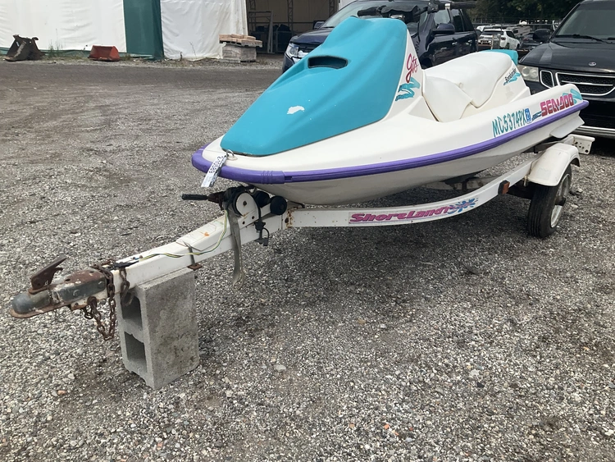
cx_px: 308
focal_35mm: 29
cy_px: 231
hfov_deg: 61.6
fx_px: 515
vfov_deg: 48.3
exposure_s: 1/2227
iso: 25
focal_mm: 3
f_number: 1.8
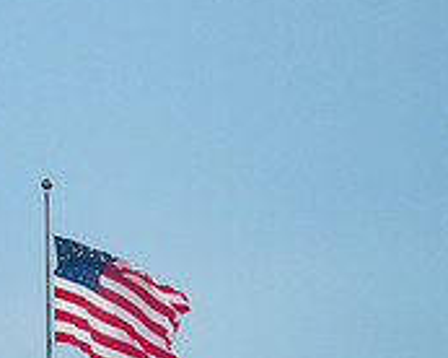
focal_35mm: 1418
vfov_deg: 1.1
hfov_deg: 1.4
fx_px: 18780
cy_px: 484
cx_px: -197
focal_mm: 300
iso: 640
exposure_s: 1/5000
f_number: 5
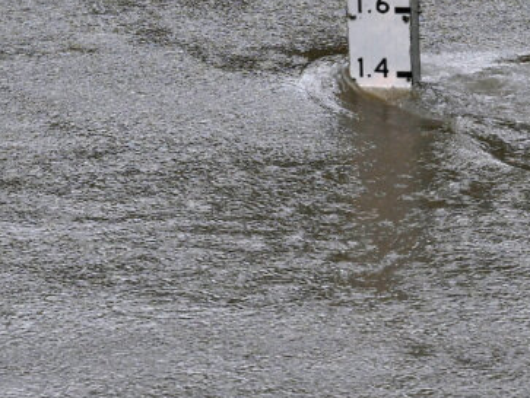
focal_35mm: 200
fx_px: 3065
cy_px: -15
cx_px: 555
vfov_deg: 7.4
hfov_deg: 9.8
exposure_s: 1/640
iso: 1250
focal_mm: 70
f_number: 3.5
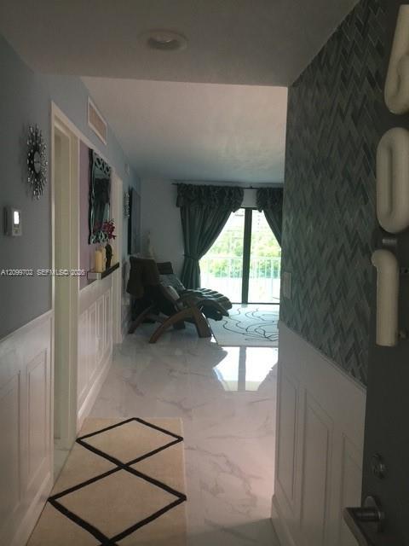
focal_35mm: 29
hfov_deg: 48.2
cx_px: 204
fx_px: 457
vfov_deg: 61.7
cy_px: 273
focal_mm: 4.15
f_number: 2.2
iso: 50
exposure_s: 1/15
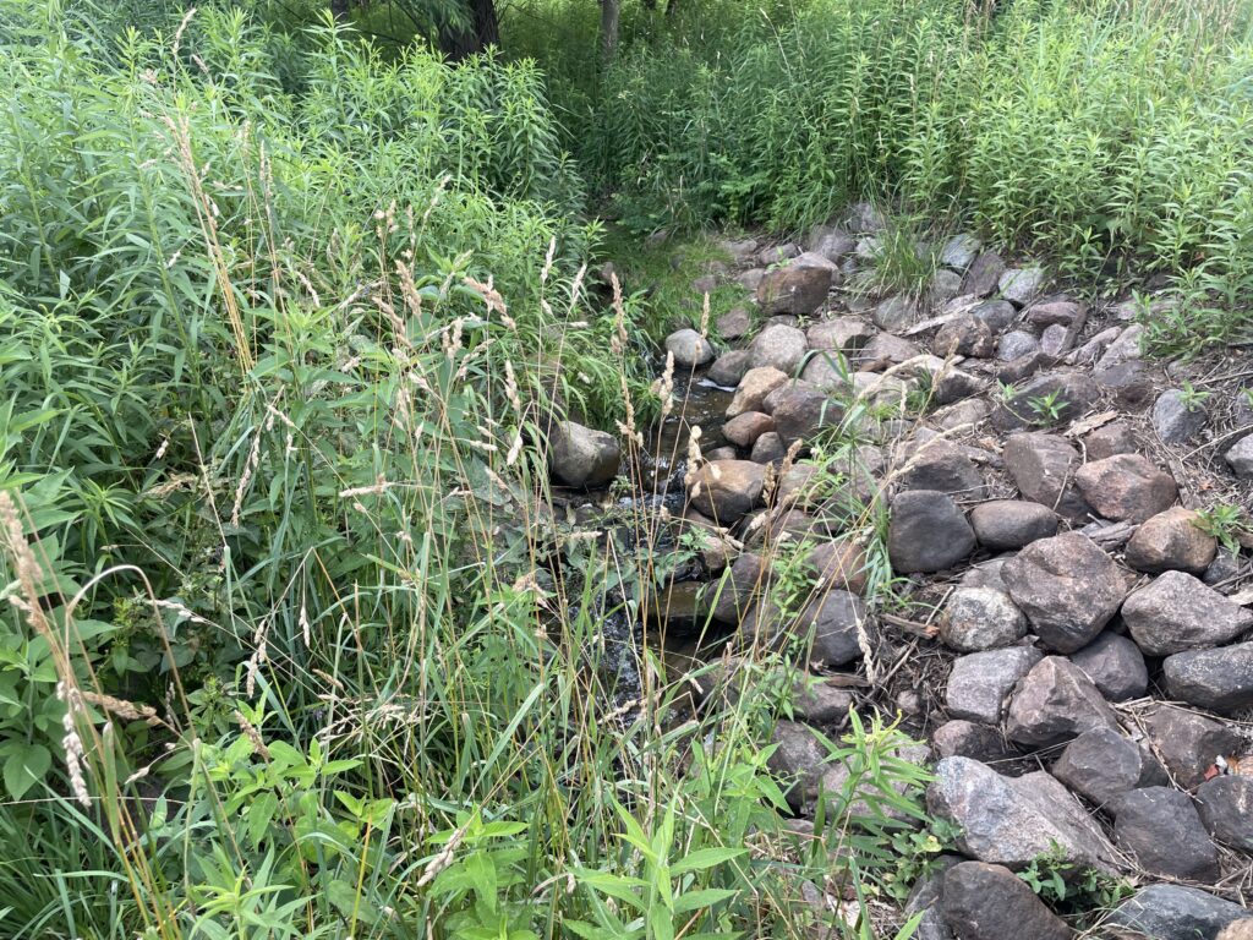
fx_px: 941
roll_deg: +1.2
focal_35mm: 26
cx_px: 626
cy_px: 470
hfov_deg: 67.3
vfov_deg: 53.1
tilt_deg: -26.8
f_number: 1.6
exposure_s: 1/282
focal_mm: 4.2
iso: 32
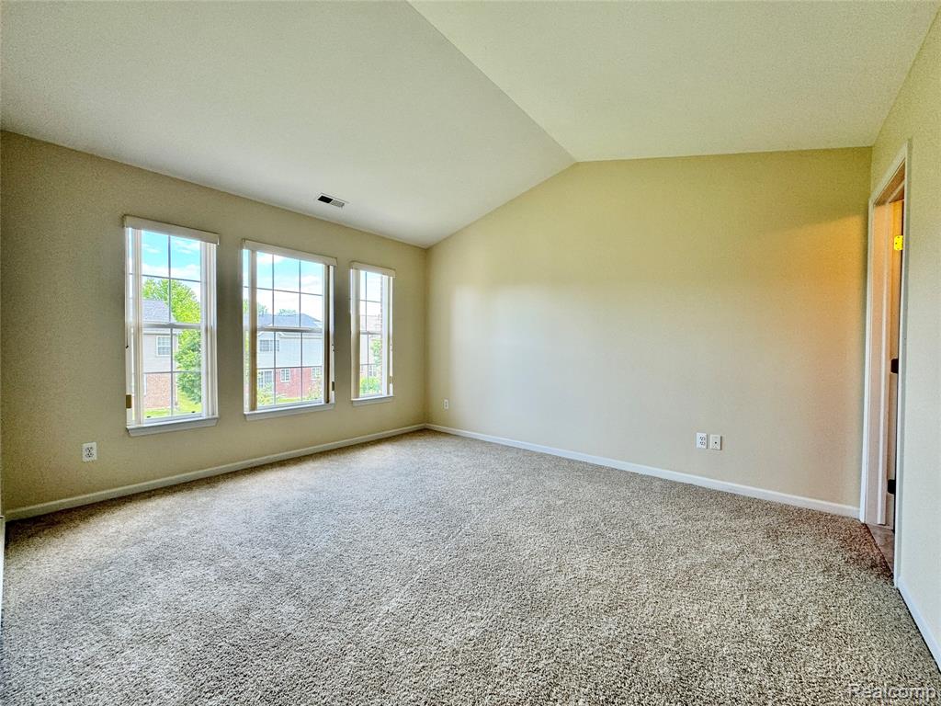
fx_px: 381
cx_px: 470
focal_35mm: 14
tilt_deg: -1.2
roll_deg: -0.5
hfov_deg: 102.1
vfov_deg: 85.7
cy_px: 353
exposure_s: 1/99
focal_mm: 2.22
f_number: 2.2
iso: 64
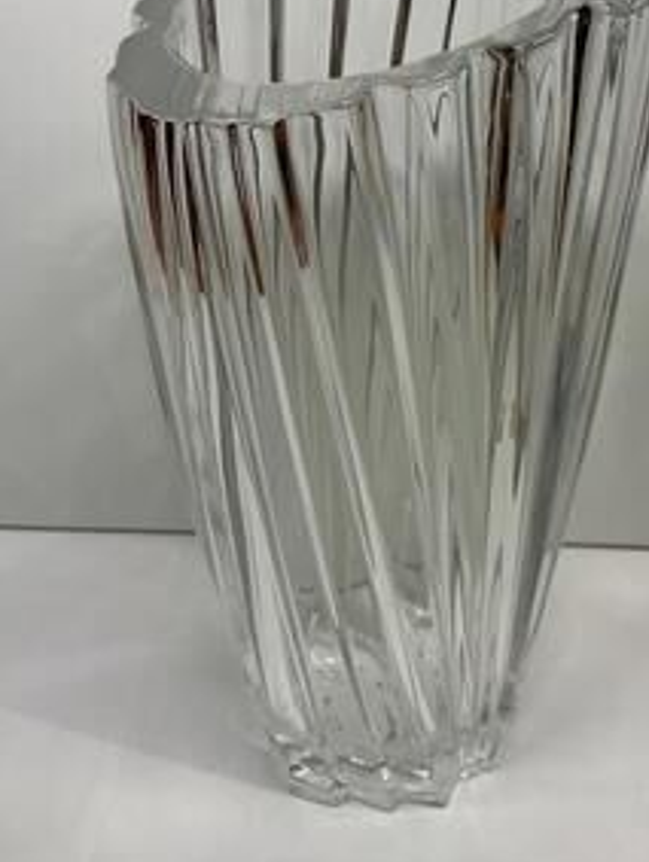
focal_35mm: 39
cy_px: 384
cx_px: 408
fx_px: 973
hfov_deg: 36.7
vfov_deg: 47.7
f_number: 1.8
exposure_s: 1/120
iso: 50
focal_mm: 3
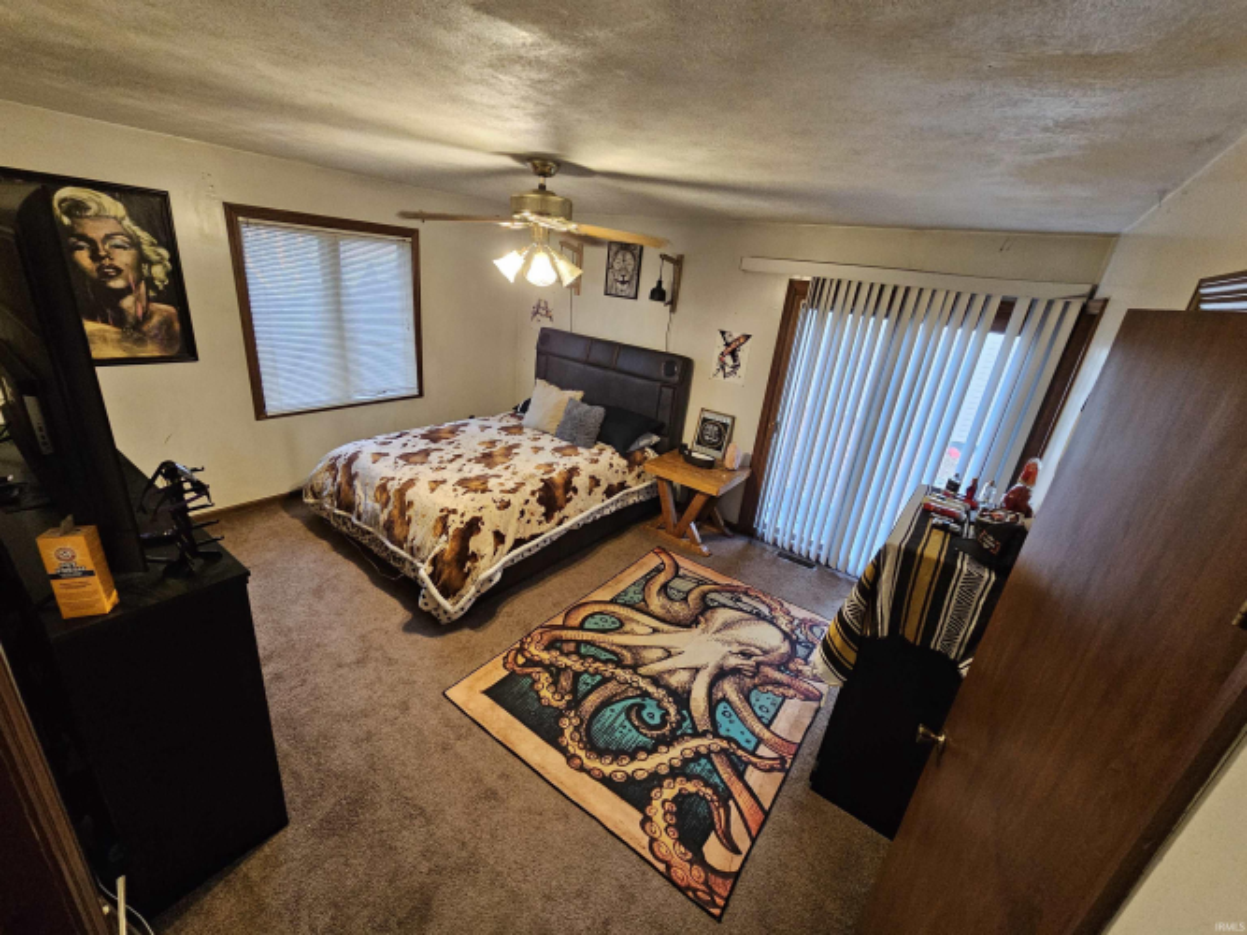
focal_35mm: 13
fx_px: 468
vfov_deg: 89.9
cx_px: 624
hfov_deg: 106.2
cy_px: 468
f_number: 2.2
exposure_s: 1/30
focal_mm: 2.2
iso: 500
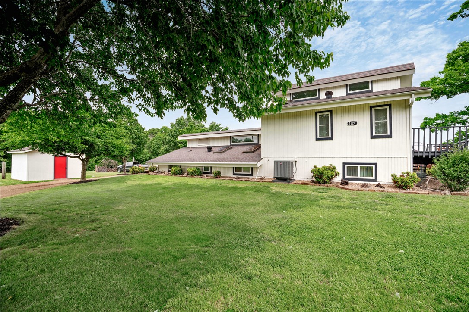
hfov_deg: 96.7
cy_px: 156
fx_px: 208
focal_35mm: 16
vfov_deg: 73.7
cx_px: 234
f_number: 6.3
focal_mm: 16
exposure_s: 1/250
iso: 200
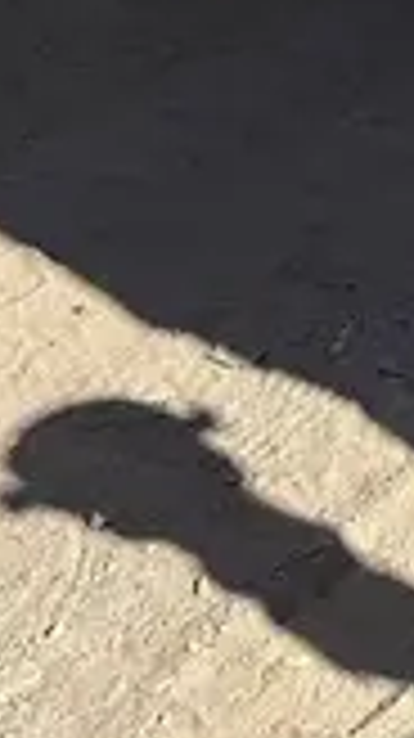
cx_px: 1076
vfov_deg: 14.5
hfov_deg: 8.5
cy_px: -668
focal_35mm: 127
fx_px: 2484
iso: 50
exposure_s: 1/5348
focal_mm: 5.96
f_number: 1.6
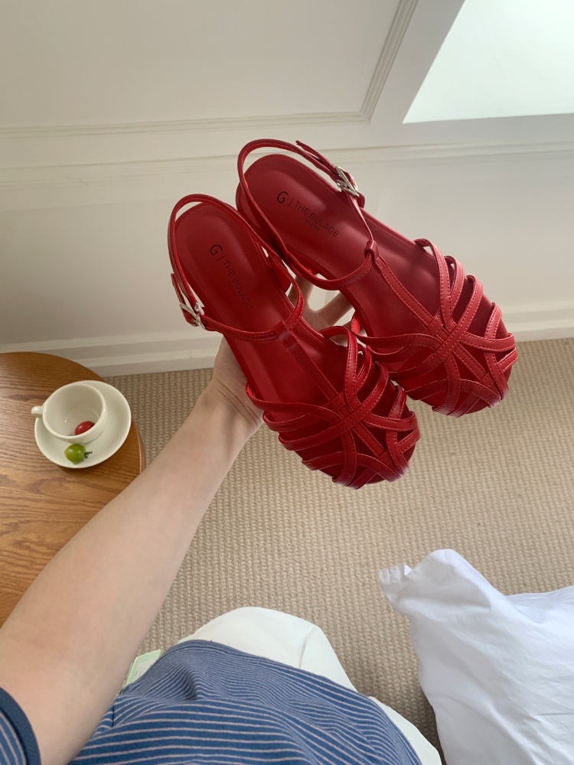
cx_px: 287
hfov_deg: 53.1
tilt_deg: -64.3
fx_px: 575
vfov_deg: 67.3
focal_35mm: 26
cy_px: 382
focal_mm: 4.25
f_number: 1.8
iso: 100
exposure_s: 1/60
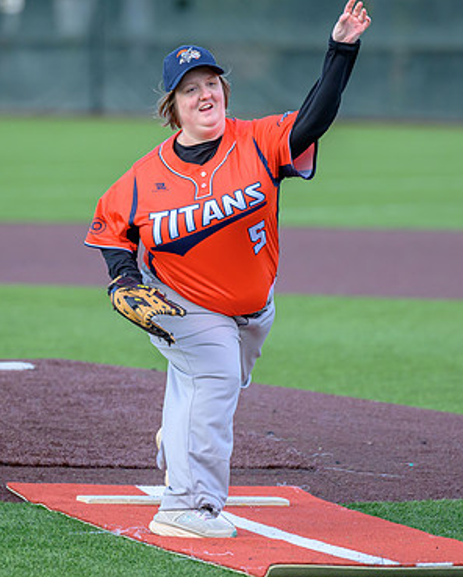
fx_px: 7490
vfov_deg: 4.4
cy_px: 264
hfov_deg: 3.5
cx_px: 241
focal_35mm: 438
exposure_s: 1/2000
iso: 800
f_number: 3.2
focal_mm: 200
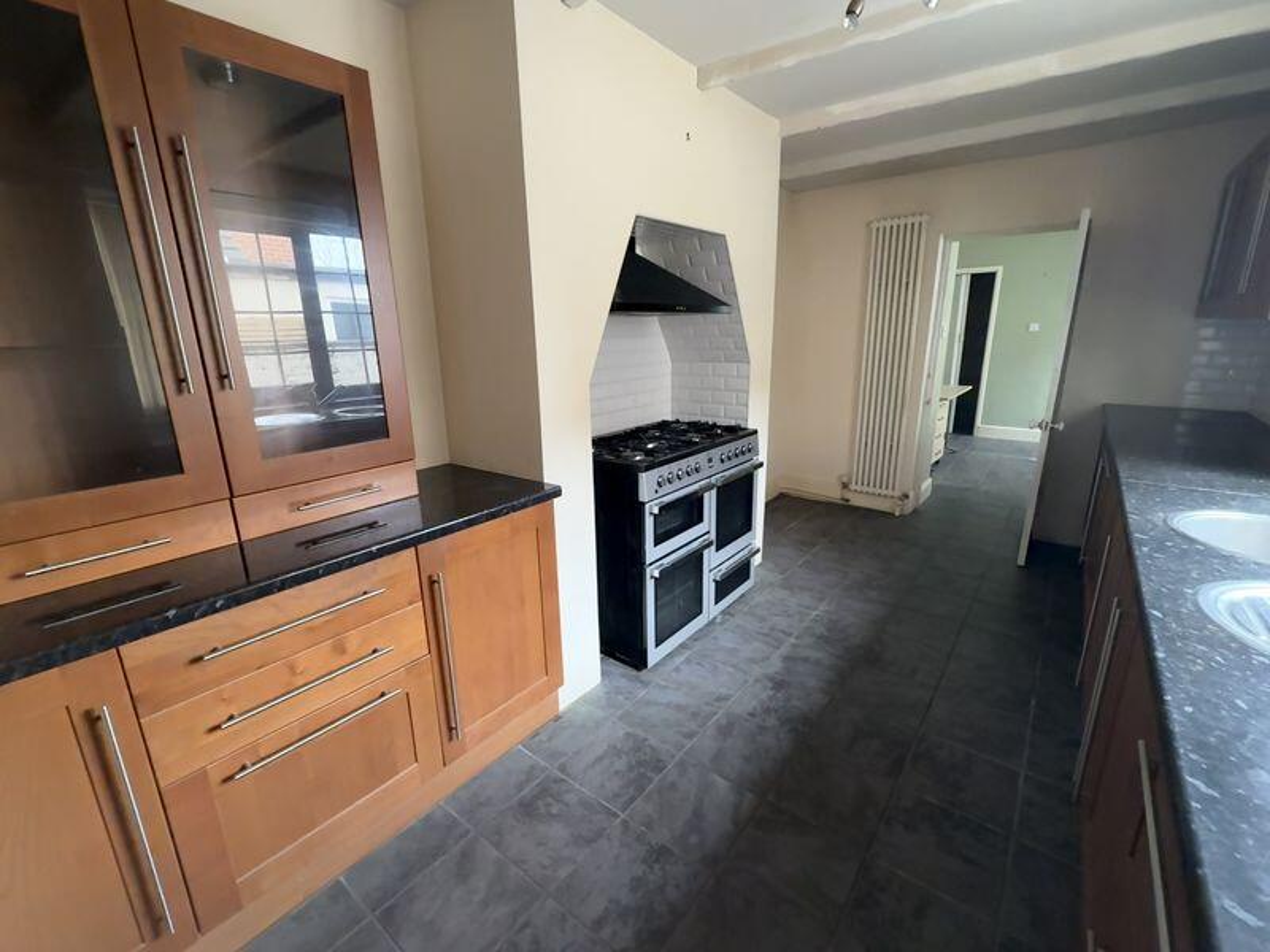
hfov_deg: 102.1
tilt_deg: -14.4
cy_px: 476
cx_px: 635
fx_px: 514
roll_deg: +0.2
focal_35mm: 14
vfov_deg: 85.7
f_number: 2.2
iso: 80
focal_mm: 2.22
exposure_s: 1/60
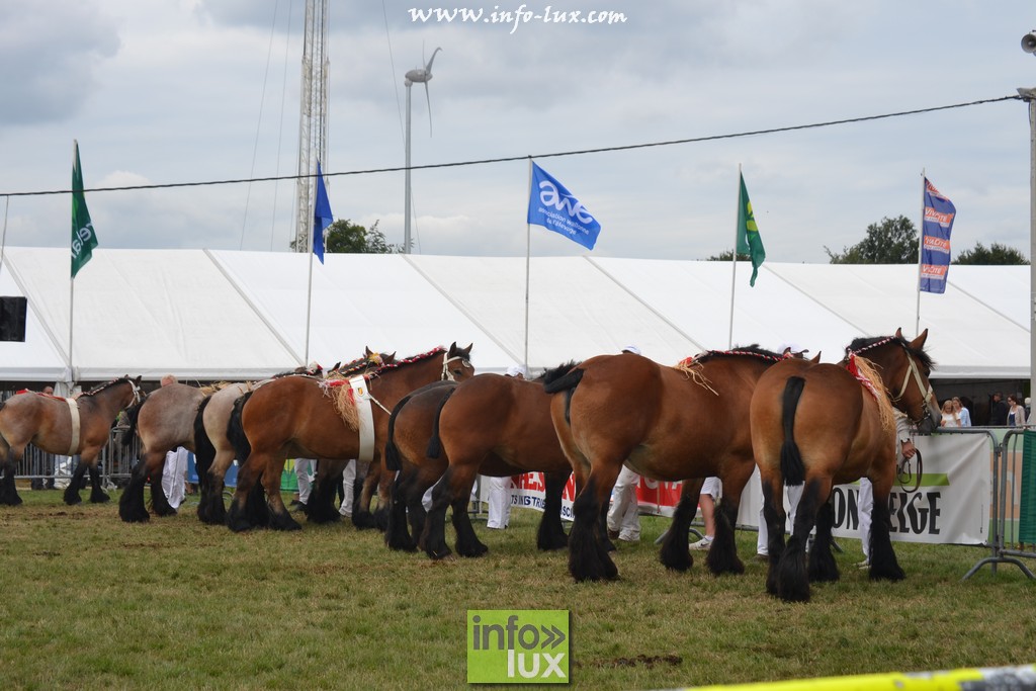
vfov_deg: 16.6
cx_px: 518
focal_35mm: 82
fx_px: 2374
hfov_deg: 24.6
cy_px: 346
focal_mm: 55
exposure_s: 1/250
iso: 100
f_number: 8
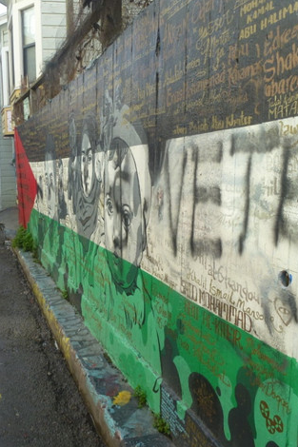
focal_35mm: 34
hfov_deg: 37.5
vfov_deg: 55.8
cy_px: 220
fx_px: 422
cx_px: 60
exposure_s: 1/200
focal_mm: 4.3
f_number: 4
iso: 100
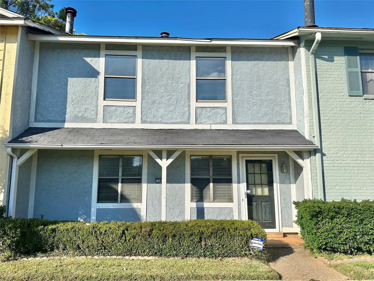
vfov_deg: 56.8
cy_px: 140
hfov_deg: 71.6
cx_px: 187
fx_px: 259
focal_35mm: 24
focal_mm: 6.86
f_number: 1.78
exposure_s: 1/7042
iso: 80
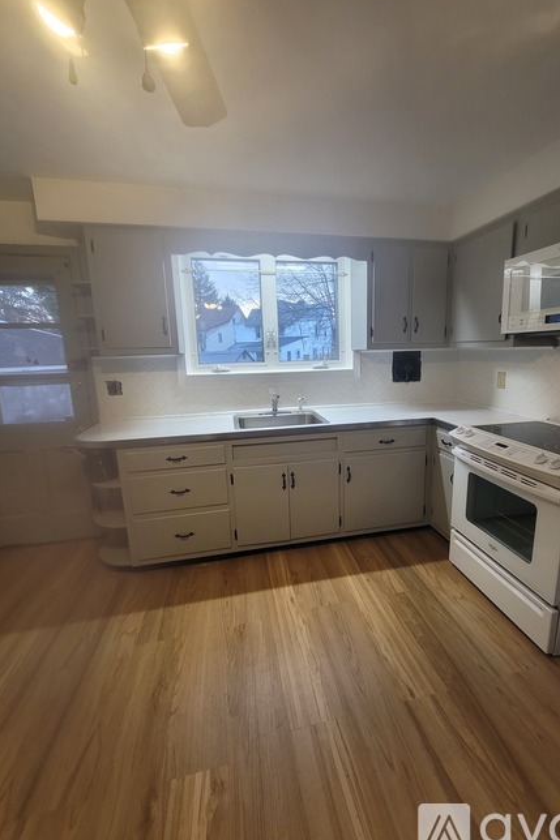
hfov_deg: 81.0
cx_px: 303
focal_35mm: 14
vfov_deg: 104.3
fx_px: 327
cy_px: 421
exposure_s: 1/60
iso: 160
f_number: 2.2
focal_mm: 2.2
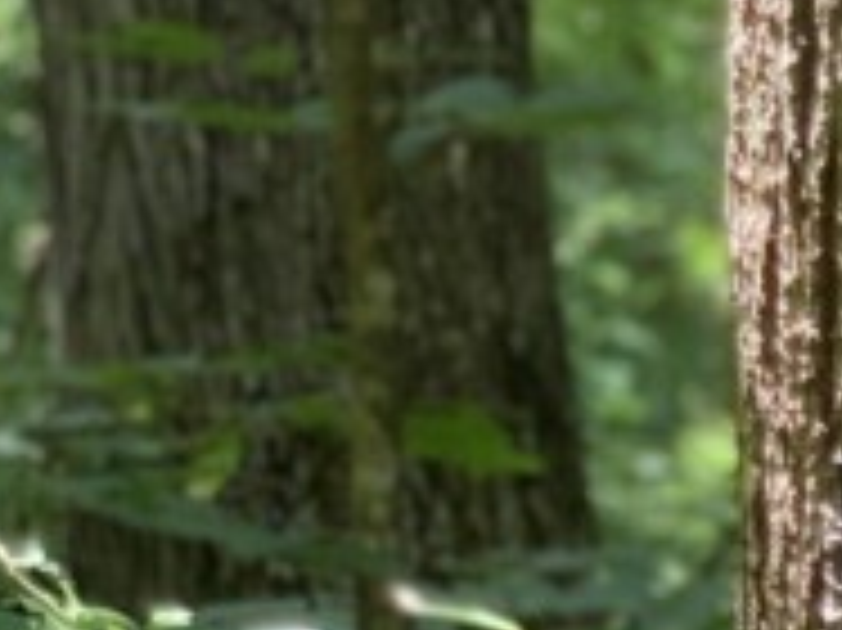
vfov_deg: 5.3
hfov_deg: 6.7
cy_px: 270
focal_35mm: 278
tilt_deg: -4.2
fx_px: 6758
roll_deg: +0.4
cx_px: 2116
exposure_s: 1/122
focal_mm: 6
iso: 50
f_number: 2.4
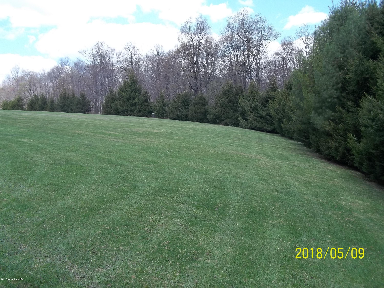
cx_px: 192
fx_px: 355
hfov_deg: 56.8
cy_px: 144
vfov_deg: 44.2
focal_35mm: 32
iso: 80
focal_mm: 5.7
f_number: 8.8
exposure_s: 1/80
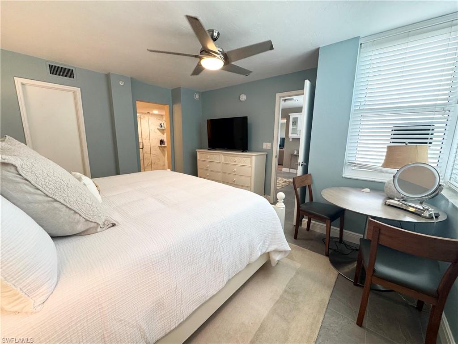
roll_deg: -1.1
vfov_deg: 85.7
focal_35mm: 14
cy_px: 172
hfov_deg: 102.1
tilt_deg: -11.0
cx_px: 229
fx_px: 185
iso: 200
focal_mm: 2.22
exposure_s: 1/120
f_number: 2.2
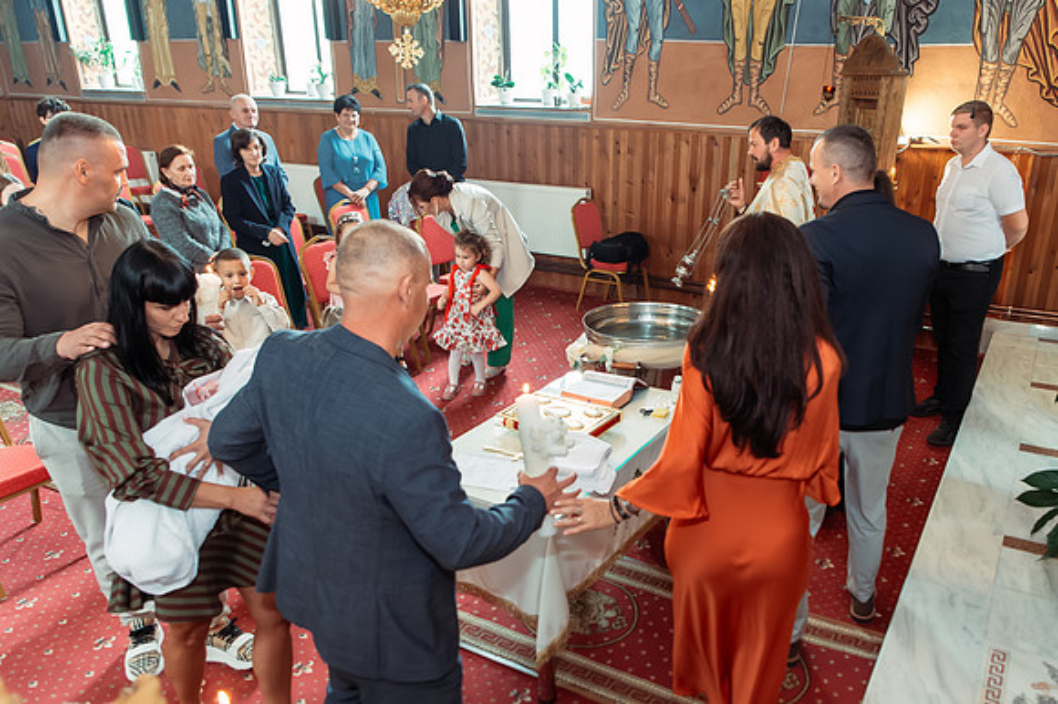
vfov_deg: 46.7
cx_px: 613
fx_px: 816
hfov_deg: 65.5
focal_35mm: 28
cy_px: 352
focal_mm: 24
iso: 3200
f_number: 3.5
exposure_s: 1/250
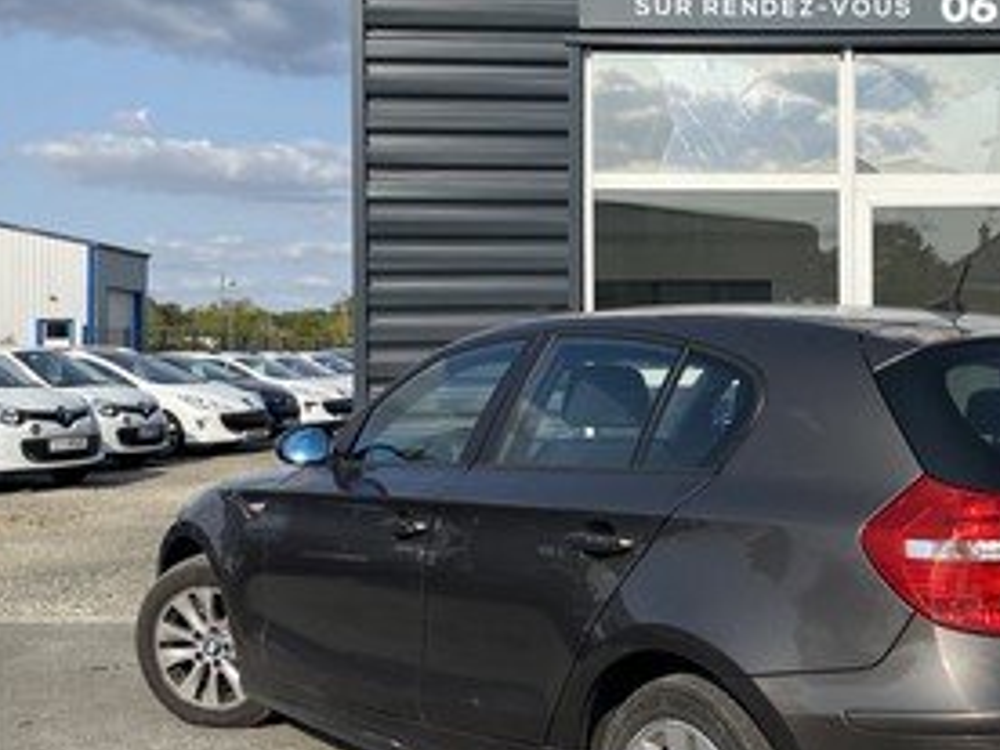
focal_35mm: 48
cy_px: 328
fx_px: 1387
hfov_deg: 38.9
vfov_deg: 30.2
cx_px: 707
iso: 32
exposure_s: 1/3846
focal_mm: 4.25
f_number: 1.8
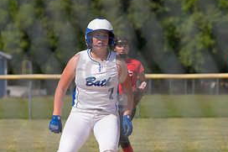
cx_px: 102
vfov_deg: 3.6
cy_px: 83
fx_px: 2430
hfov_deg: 5.4
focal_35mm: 384
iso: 200
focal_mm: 180
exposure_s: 1/1600
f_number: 5.6
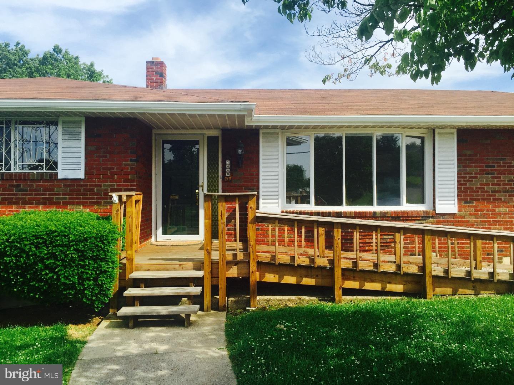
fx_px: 431
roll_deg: +0.2
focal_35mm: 29
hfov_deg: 61.7
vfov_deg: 48.2
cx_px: 257
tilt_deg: +1.8
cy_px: 192
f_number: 2.2
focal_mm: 4.15
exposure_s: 1/1582
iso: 32
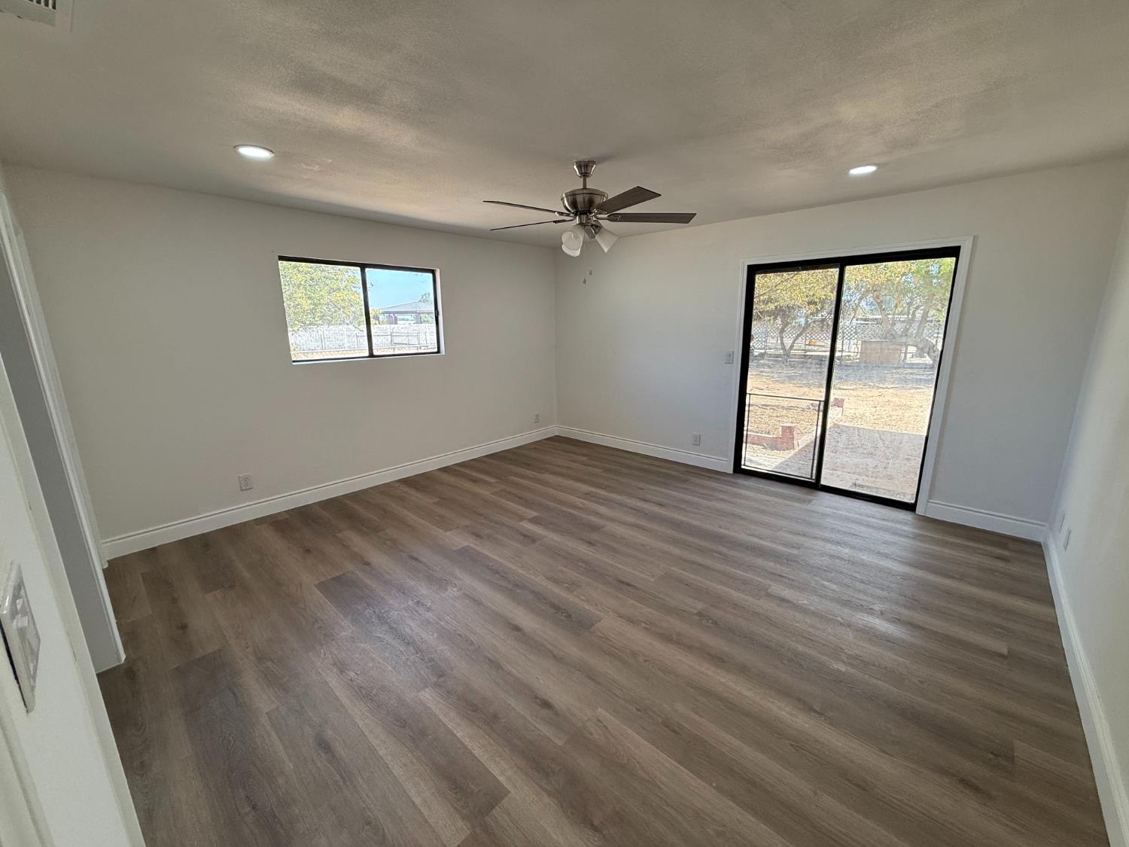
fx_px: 457
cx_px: 564
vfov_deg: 85.7
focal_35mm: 14
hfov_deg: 102.1
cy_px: 424
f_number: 2.2
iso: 64
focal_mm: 2.22
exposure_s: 1/131
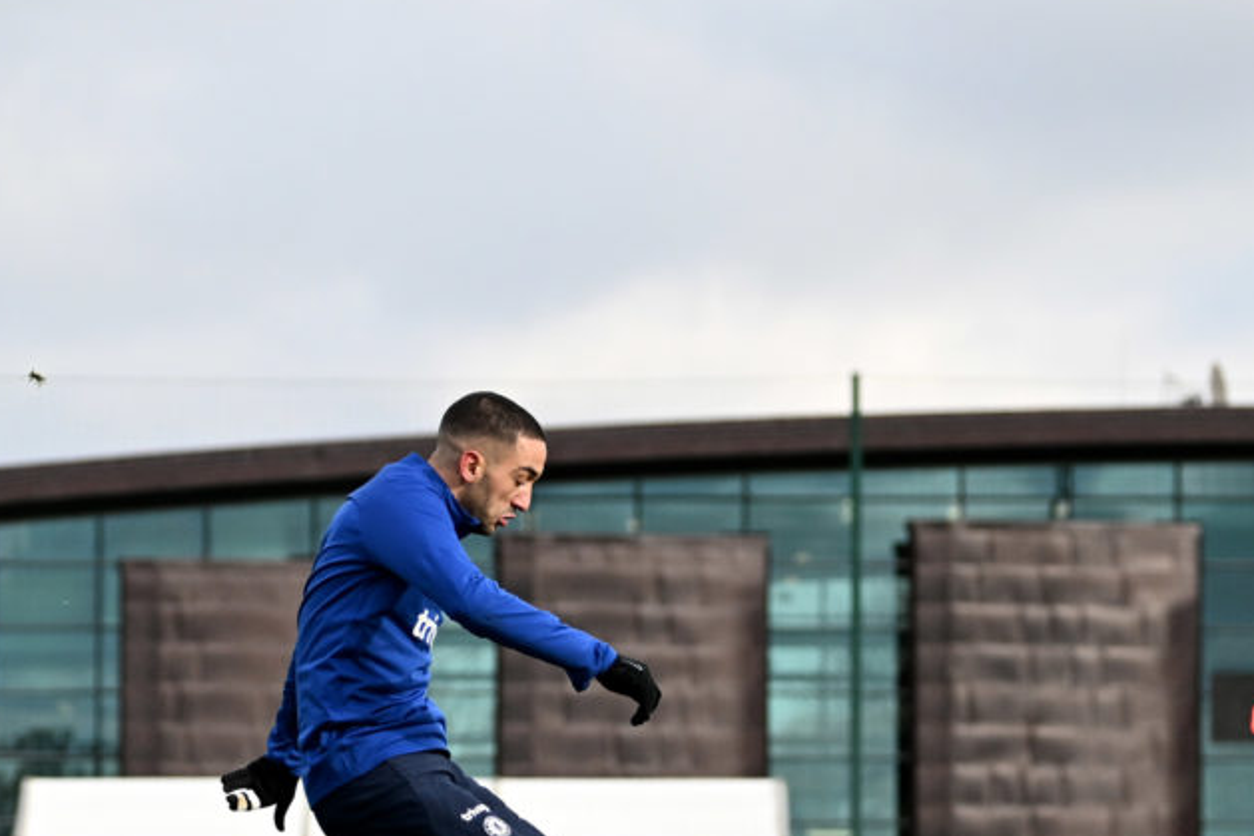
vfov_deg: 4.9
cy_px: 674
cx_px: -8
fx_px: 9785
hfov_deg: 7.3
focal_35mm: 281
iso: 500
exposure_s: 1/3200
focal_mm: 92
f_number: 2.8
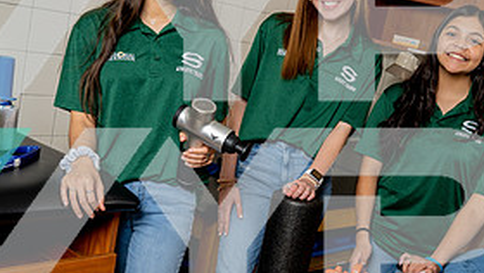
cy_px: 220
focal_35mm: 52
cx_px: 290
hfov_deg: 39.7
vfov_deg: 22.8
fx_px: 668
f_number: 6.3
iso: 250
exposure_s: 1/250
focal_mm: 24
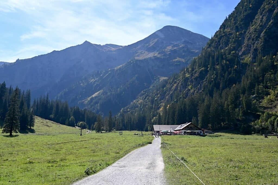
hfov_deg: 61.9
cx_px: 139
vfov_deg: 43.6
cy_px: 92
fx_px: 232
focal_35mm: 30
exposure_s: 1/320
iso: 100
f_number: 6.3
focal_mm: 30
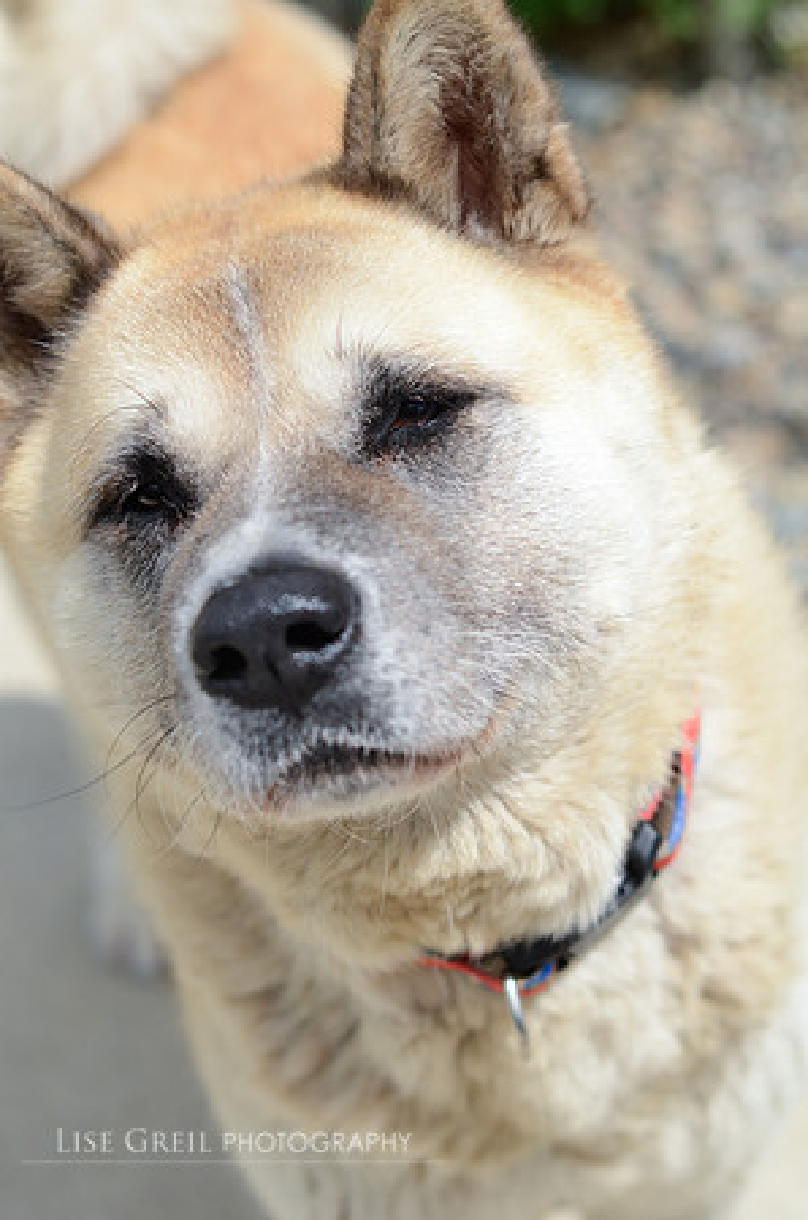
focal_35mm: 75
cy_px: 610
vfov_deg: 27.0
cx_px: 404
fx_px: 2537
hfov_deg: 18.1
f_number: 3.5
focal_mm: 50
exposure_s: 1/2500
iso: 200
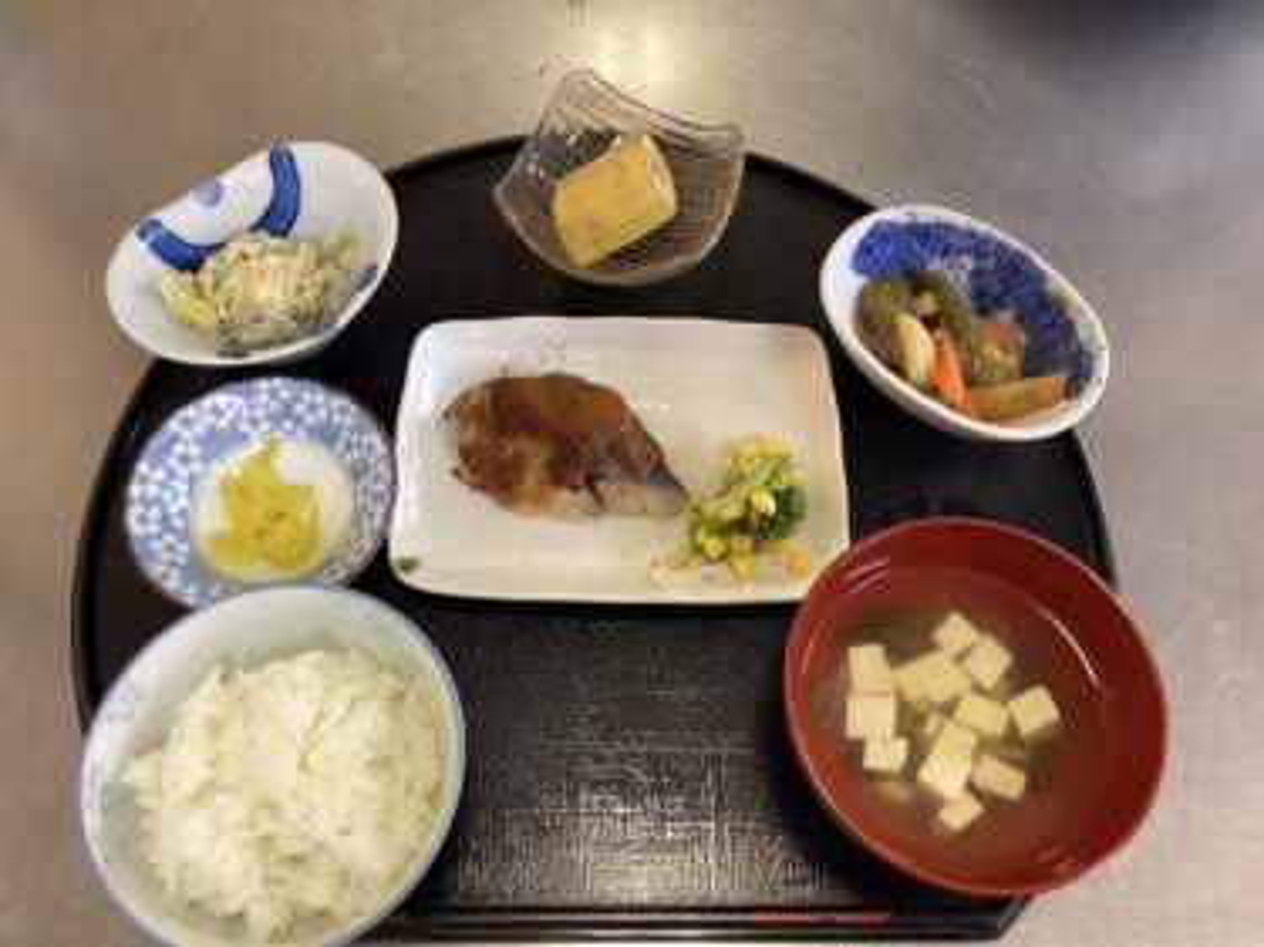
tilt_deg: -65.0
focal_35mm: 31
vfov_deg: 45.4
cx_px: 632
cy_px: 474
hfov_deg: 58.4
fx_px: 1132
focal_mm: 3.3
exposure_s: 1/60
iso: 200
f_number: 2.4
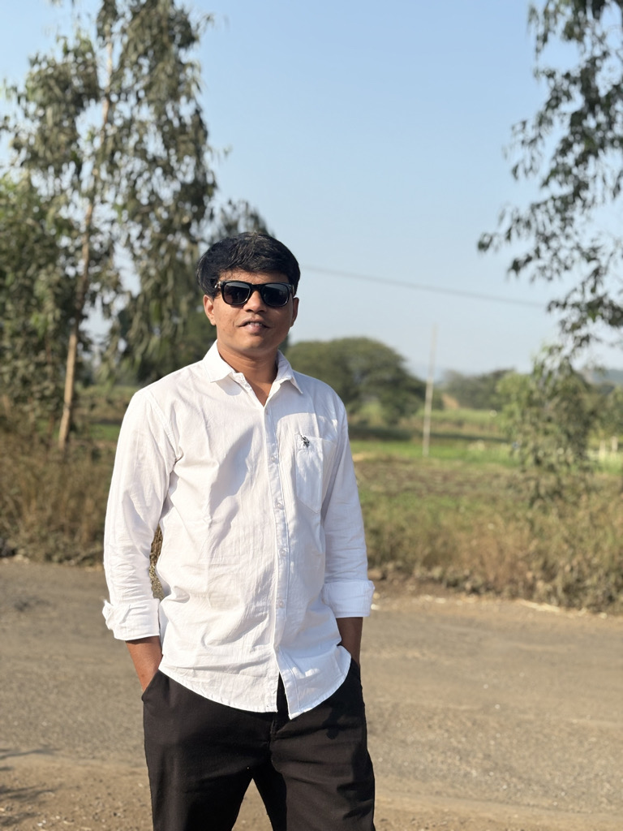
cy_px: 416
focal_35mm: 52
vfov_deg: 36.8
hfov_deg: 28.0
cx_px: 312
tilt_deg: +0.3
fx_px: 1248
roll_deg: -4.7
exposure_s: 1/3279
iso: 40
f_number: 1.6
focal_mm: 5.96
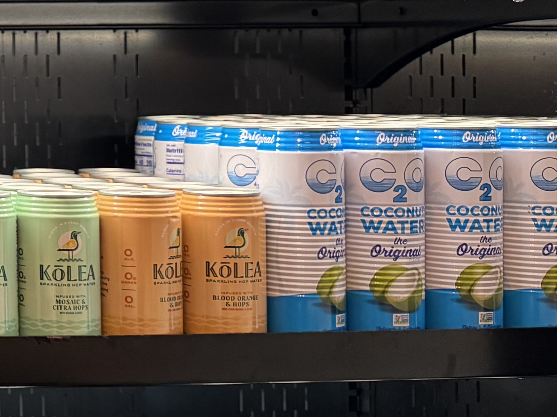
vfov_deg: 18.5
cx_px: -326
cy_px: 71
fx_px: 1271
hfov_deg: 20.4
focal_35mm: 79
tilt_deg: +0.8
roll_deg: +0.2
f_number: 1.78
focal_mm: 6.76
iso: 320
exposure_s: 1/60
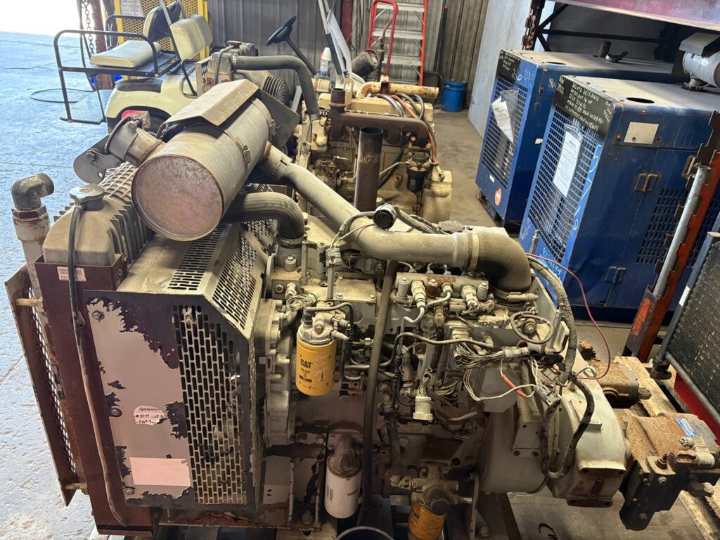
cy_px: 270
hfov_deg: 67.3
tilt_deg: -28.4
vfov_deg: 53.1
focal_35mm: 26
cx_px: 360
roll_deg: -4.9
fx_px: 541
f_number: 1.6
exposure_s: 1/60
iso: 250
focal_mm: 5.96
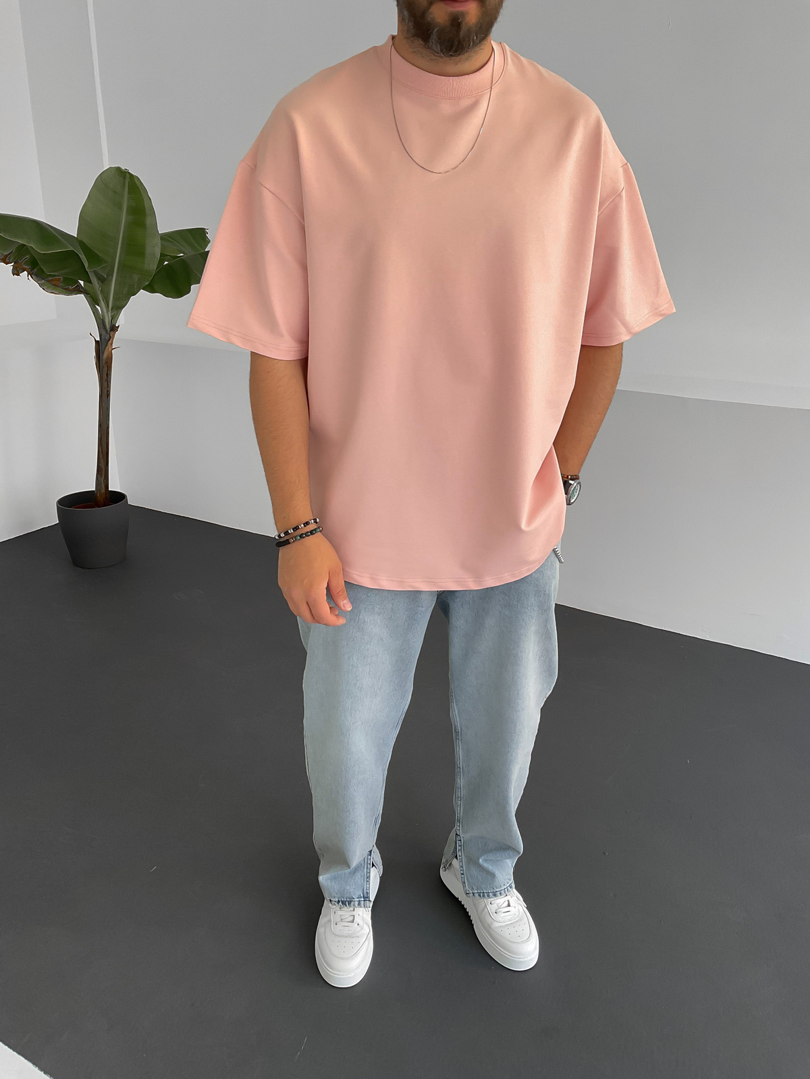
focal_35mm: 29
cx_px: 405
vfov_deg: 61.7
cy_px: 540
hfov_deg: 48.2
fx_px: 905
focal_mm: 3
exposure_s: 1/120
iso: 50
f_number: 1.8
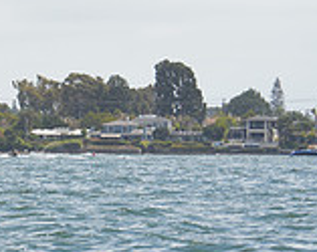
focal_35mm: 287
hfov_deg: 6.6
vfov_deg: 5.4
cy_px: 121
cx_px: -250
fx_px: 2685
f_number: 9
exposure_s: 1/320
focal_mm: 55
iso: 100
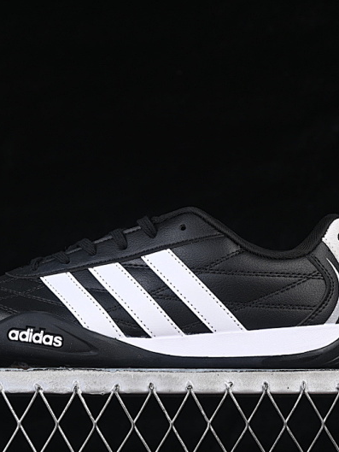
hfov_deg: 13.6
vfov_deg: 18.0
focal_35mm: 109
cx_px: 133
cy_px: 227
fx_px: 1423
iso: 160
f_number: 6.3
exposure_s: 1/60
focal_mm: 50
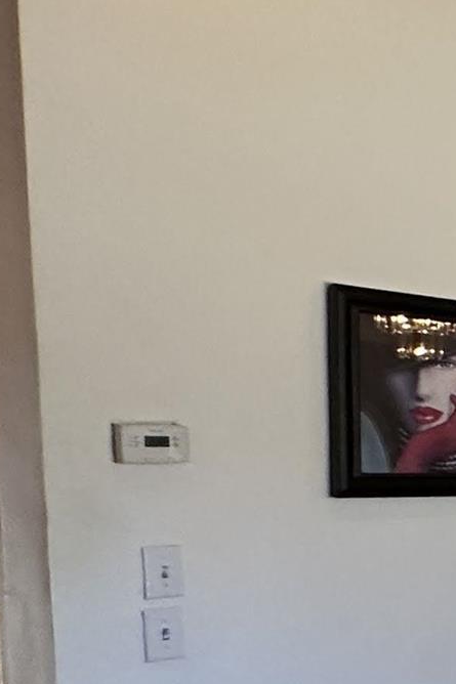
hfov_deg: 9.8
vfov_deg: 29.5
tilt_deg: -2.4
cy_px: 523
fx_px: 1274
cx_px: 1566
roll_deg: -0.3
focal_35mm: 67
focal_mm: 2.22
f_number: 2.2
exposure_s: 1/120
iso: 200
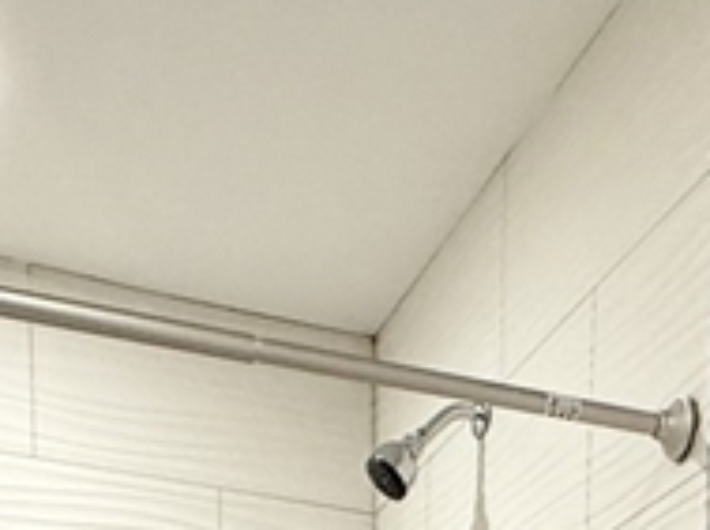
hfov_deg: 25.5
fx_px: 1556
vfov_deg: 13.3
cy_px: 1334
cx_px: 507
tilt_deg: -8.6
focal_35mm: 76
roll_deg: -0.9
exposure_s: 1/120
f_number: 2.2
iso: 200
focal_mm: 2.22
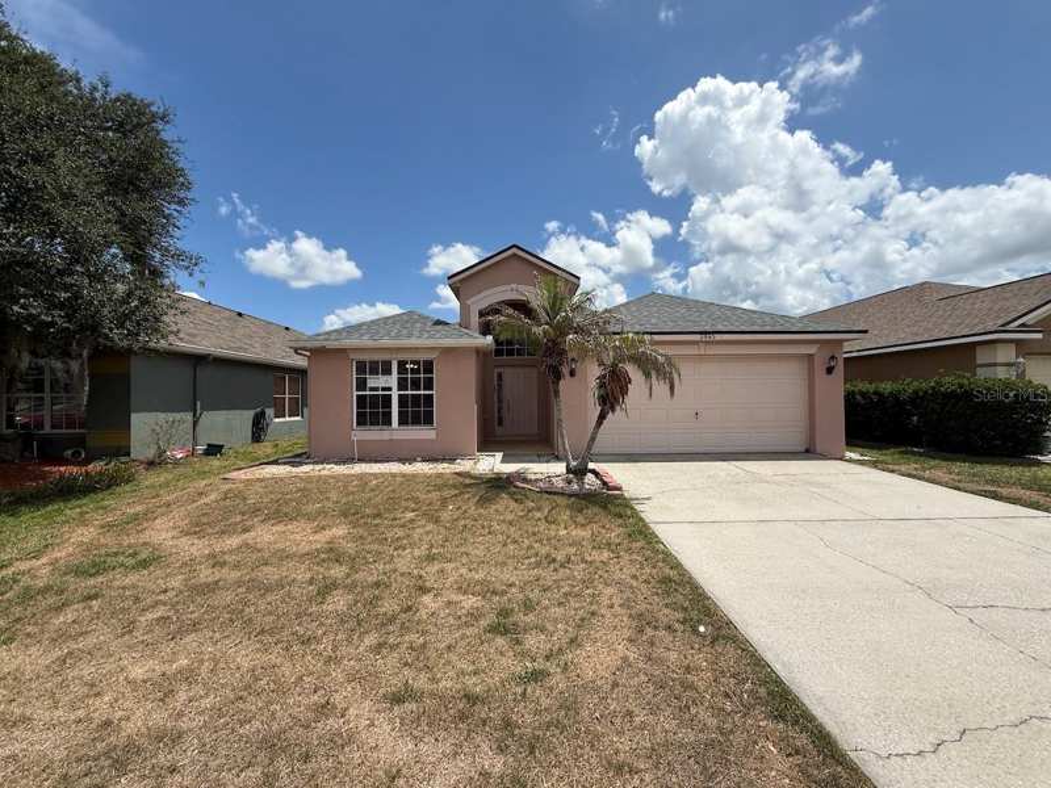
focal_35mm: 14
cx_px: 526
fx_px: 425
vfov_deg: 85.7
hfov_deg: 102.1
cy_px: 394
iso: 50
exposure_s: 1/3289
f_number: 2.2
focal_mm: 2.22
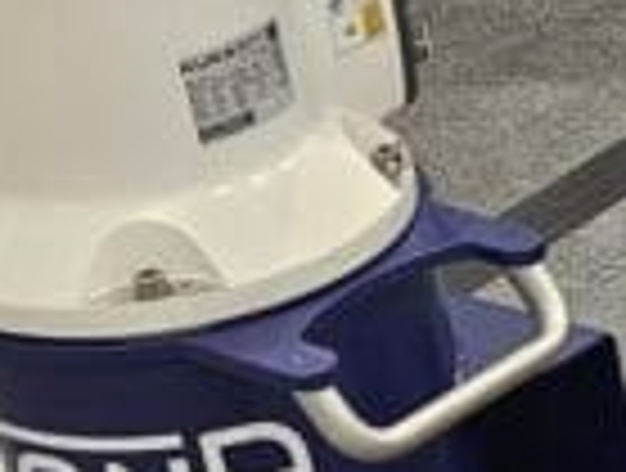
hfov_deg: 10.5
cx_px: 1351
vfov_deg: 8.6
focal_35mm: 169
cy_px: 679
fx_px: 3064
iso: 125
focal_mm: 5.4
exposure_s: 1/100
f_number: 1.8
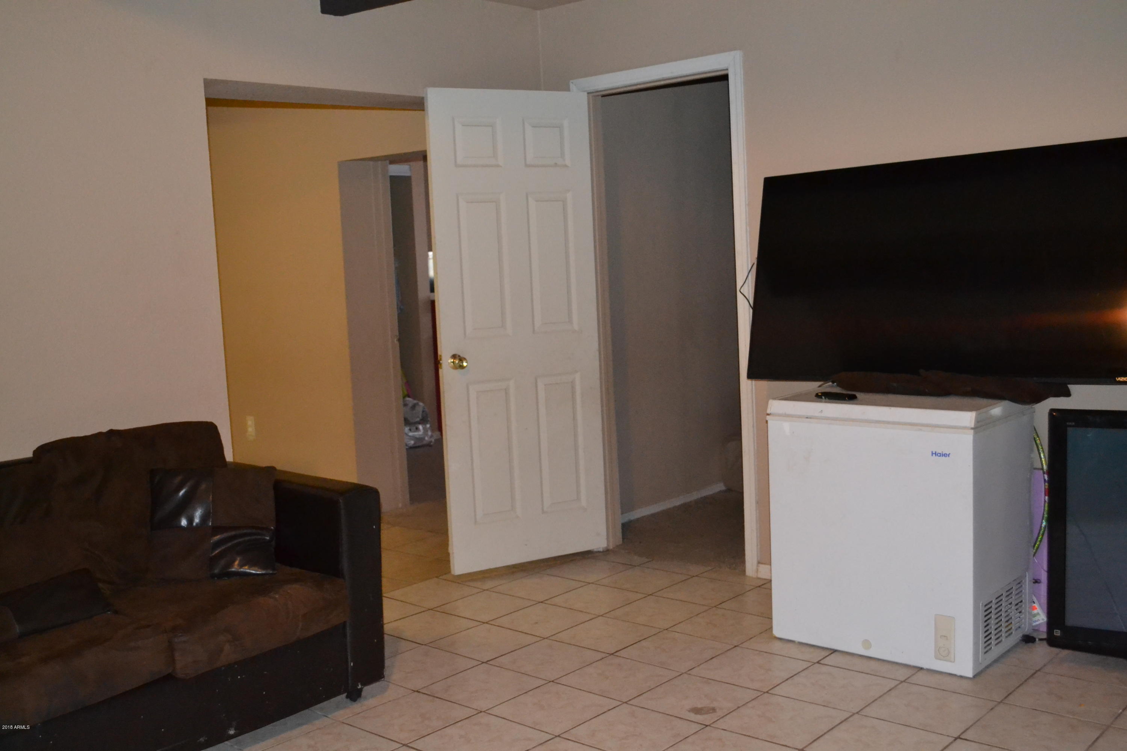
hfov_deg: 53.1
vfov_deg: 36.9
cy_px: 376
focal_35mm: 36
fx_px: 1127
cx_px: 564
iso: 3200
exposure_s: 1/60
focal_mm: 24
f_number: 4
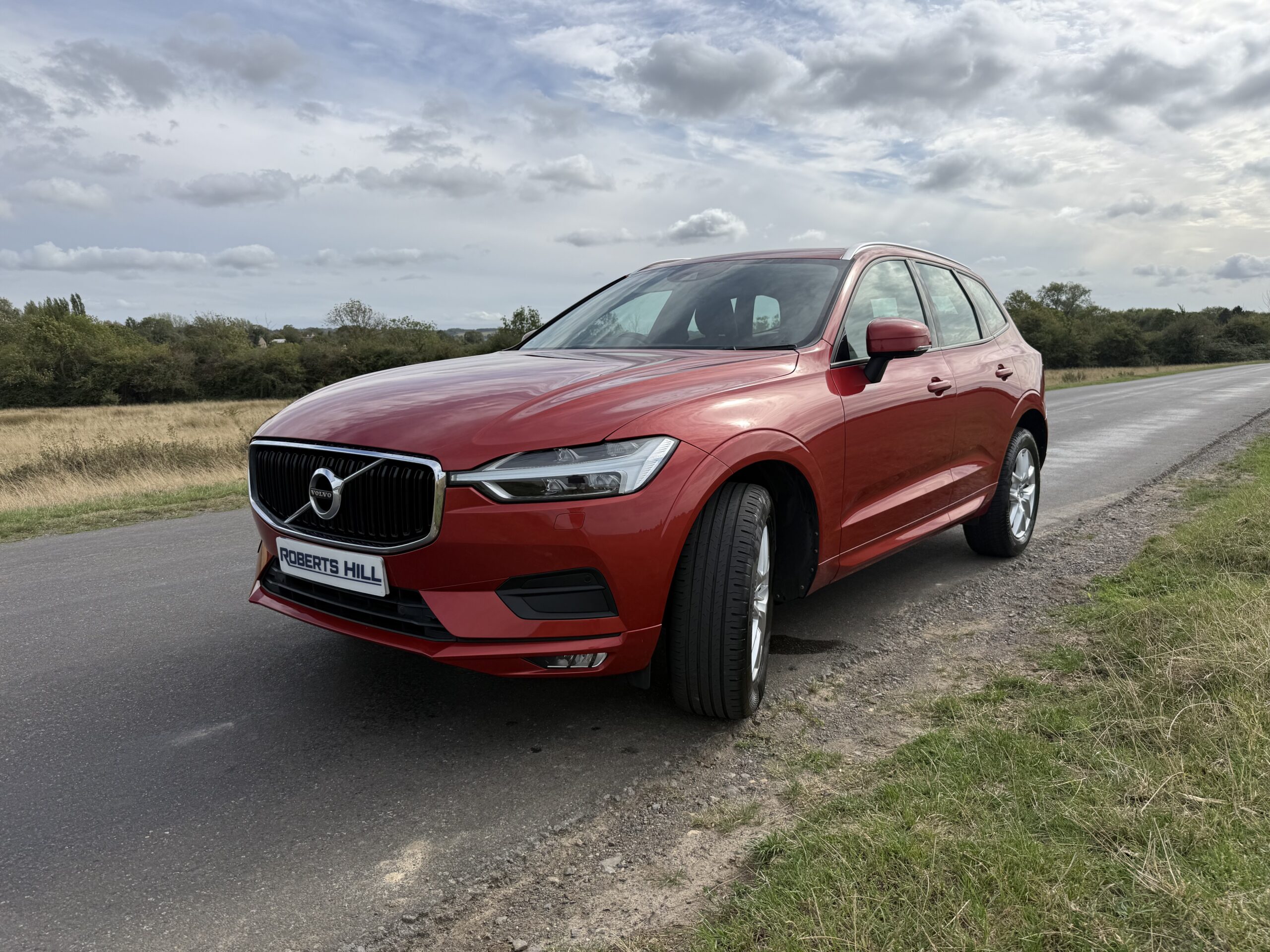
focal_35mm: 24
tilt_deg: -7.7
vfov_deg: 56.8
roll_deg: +0.9
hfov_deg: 71.6
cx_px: 635
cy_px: 476
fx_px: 881
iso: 80
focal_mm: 6.76
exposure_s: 1/6173
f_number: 1.78
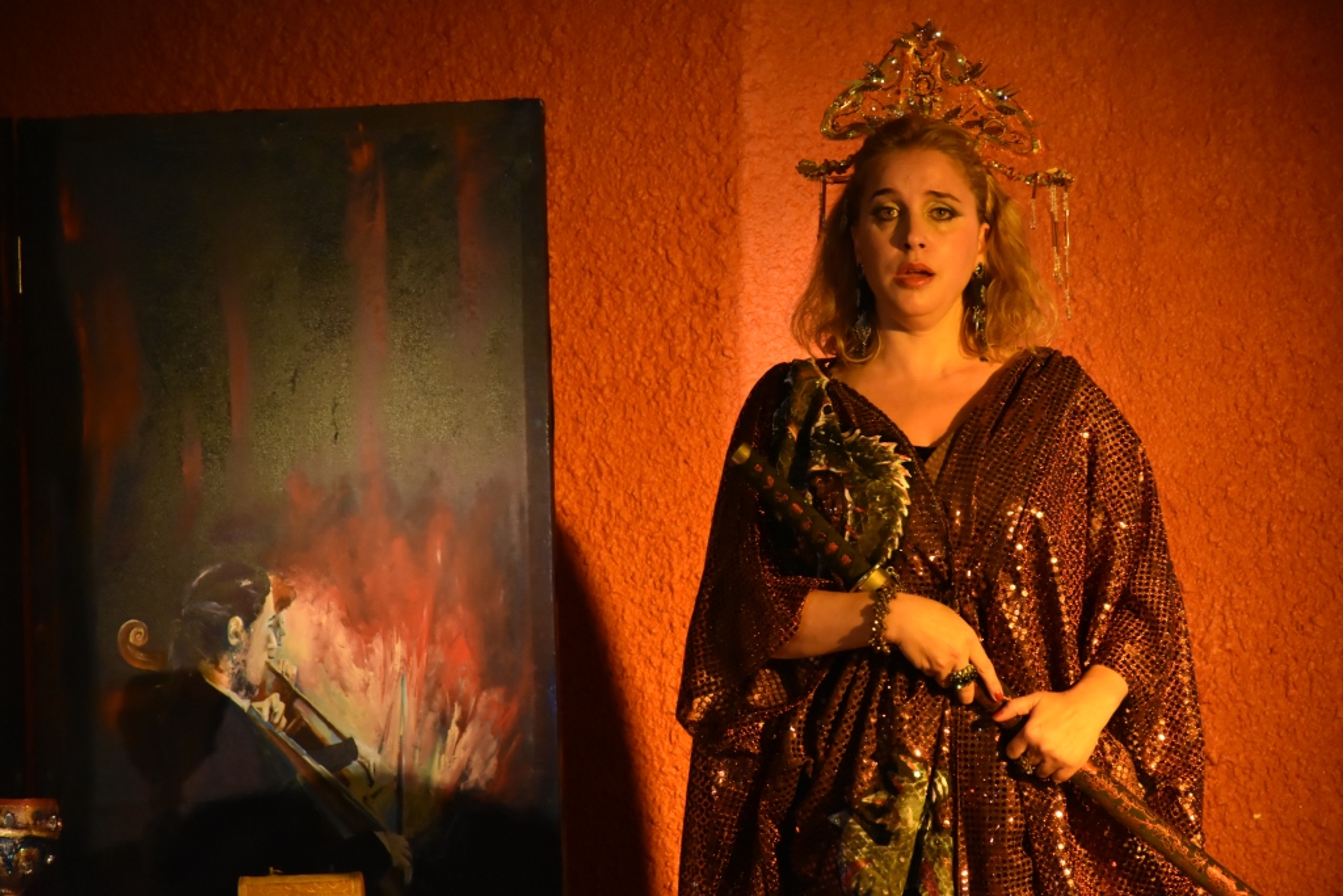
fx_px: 7835
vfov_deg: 6.5
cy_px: 448
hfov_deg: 9.8
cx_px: 672
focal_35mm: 210
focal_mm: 140
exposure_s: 1/40
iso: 3200
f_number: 5.6
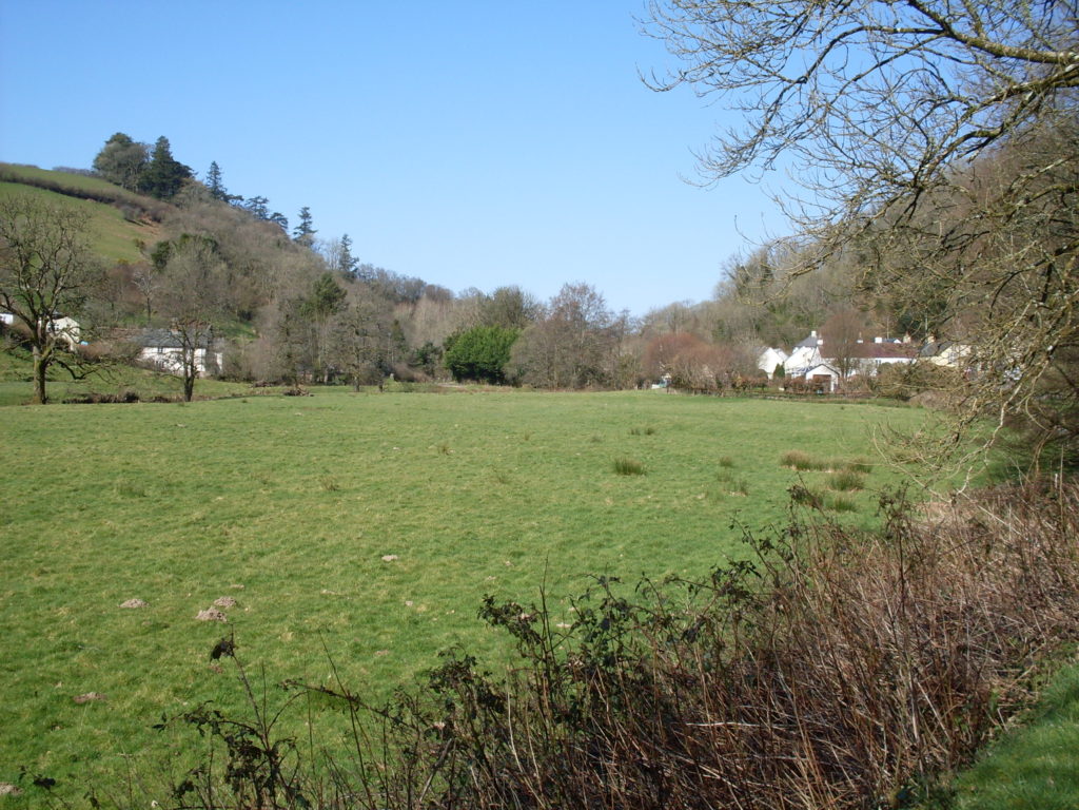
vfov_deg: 37.7
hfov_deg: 49.0
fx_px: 1184
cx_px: 540
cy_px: 405
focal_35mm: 38
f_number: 8.4
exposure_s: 1/180
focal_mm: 6.3
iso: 80
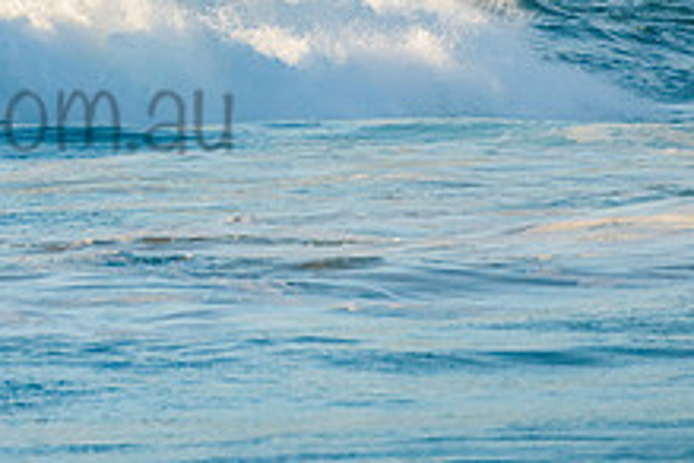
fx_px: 25580
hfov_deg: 1.6
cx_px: -101
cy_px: 78
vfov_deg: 1.0
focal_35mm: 1327
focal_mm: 500
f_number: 5.6
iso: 360
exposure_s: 1/1600
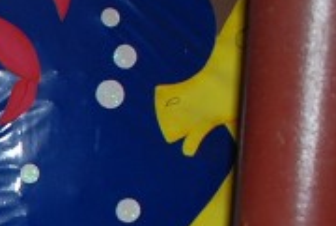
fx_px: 1123
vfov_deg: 11.2
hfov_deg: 14.7
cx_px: -287
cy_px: 286
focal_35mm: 120
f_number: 3.5
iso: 200
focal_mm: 18
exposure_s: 1/60
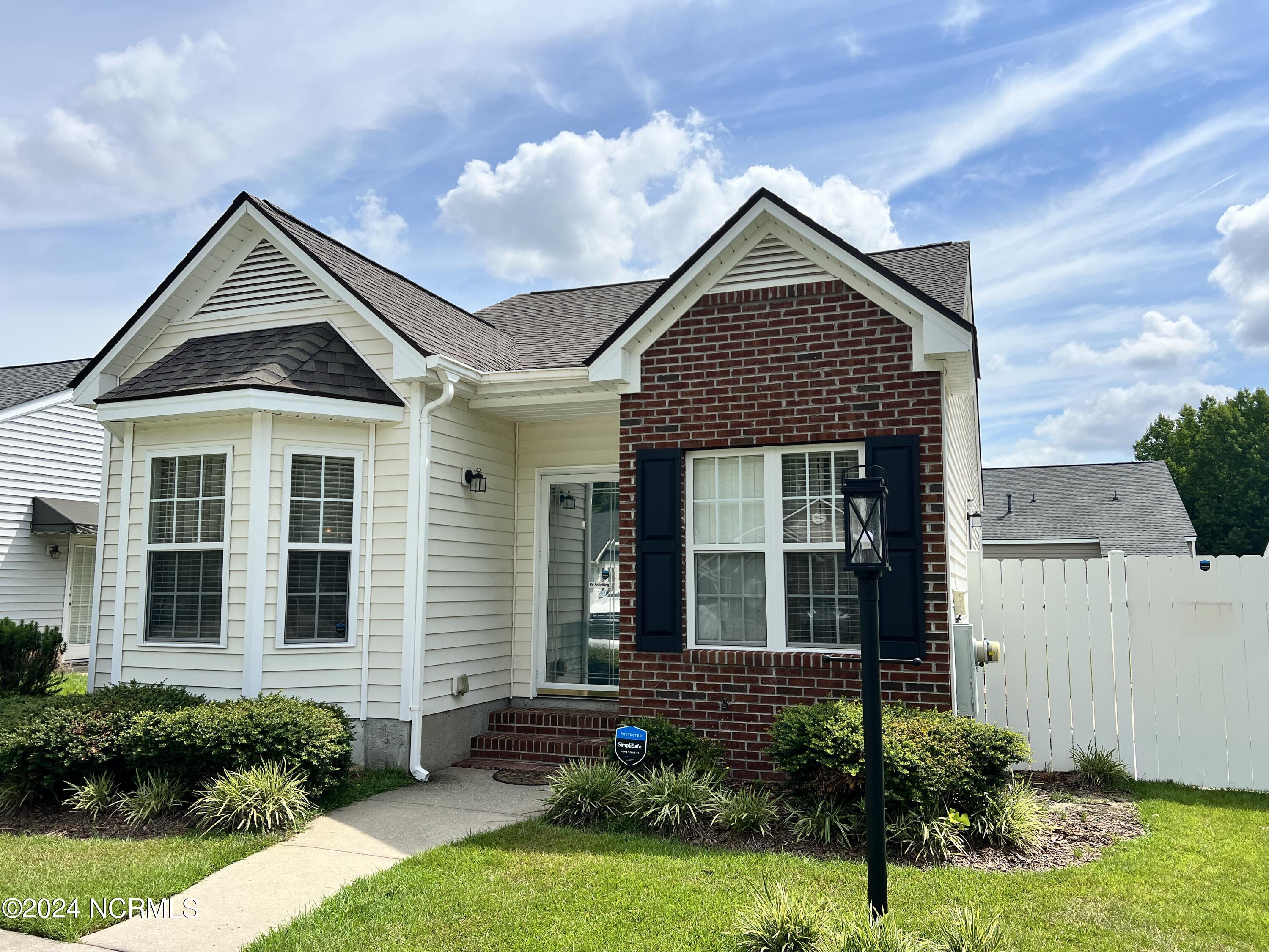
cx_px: 634
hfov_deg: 67.3
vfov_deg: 53.1
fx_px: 953
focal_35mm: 26
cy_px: 476
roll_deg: +0.1
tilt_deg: +6.5
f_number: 1.5
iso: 50
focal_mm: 5.7
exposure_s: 1/5882
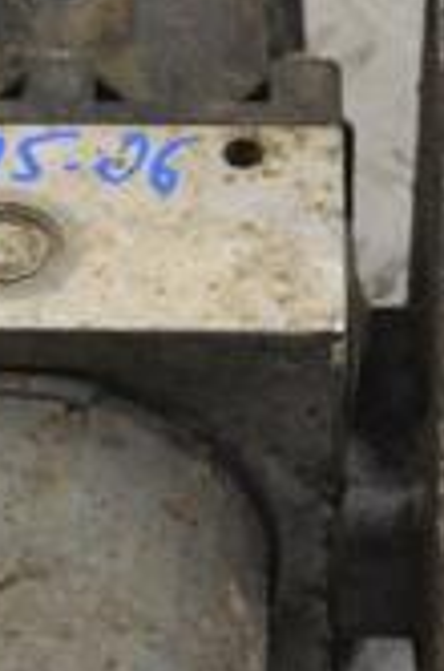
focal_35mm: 299
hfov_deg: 4.6
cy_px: 461
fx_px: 5551
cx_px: -206
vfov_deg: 6.9
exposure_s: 1/250
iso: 3200
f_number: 8
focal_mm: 55
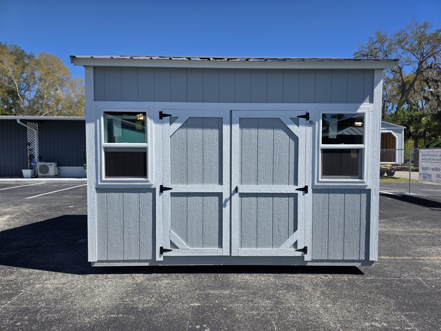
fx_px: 293
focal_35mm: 23
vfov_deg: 58.9
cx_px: 220
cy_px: 166
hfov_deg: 73.9
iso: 80
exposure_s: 1/5296
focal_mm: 6.3
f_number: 1.7
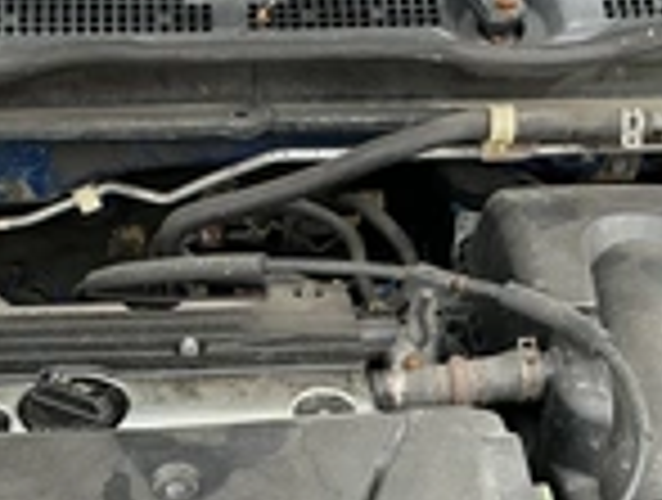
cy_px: 396
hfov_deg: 25.5
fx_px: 1457
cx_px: 234
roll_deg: -0.4
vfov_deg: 19.3
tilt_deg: -37.8
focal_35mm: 76
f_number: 1.8
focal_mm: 3
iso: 16
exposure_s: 1/123
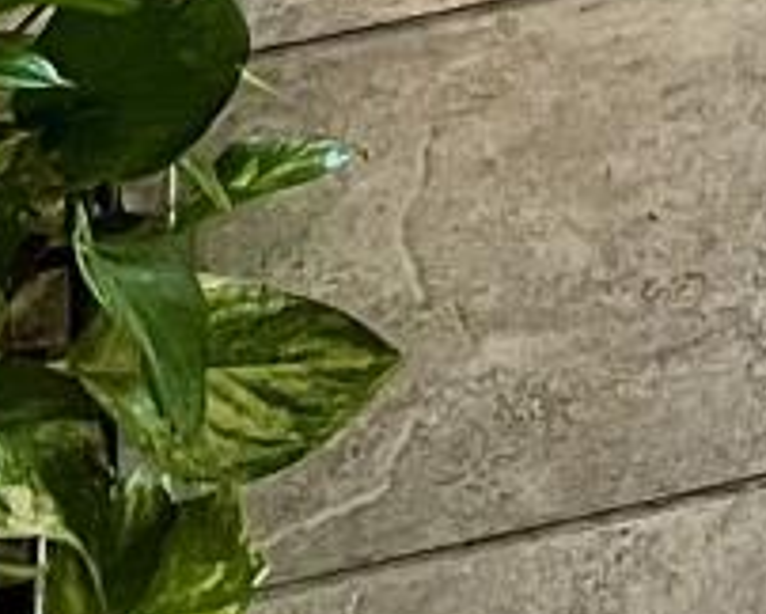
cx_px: 2423
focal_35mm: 251
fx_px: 5696
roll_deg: +0.8
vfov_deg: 4.6
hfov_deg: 6.8
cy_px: -3059
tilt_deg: -8.7
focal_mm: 5.1
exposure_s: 1/60
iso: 160
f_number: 1.6
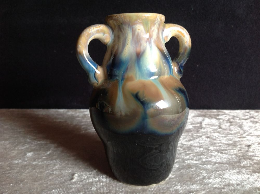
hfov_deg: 52.7
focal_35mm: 35
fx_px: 263
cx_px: 130
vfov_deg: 40.6
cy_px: 97
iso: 80
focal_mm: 4.28
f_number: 2.4
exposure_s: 1/15
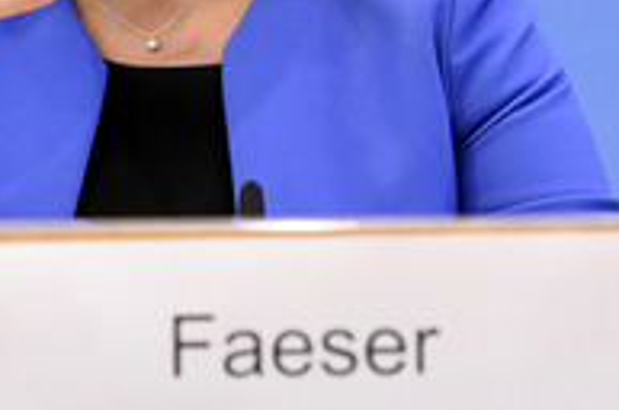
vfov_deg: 6.8
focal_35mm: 201
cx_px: 184
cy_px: -61
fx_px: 3450
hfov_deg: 10.2
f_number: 5.6
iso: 4000
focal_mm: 86
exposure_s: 1/500
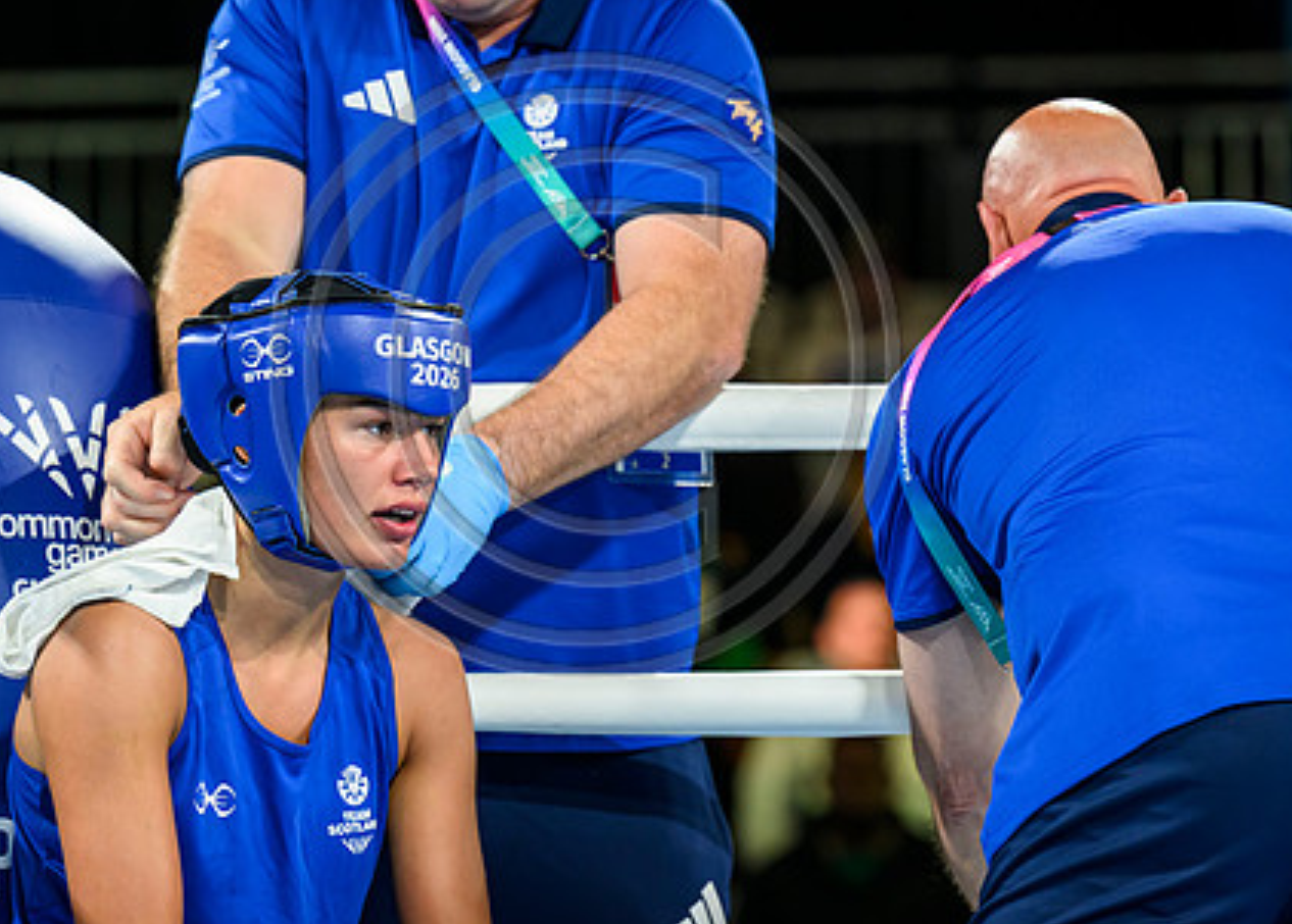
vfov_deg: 6.9
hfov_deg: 9.6
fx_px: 7674
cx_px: 520
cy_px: 363
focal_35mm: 209
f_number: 3.2
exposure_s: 1/1600
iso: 2000
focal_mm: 145
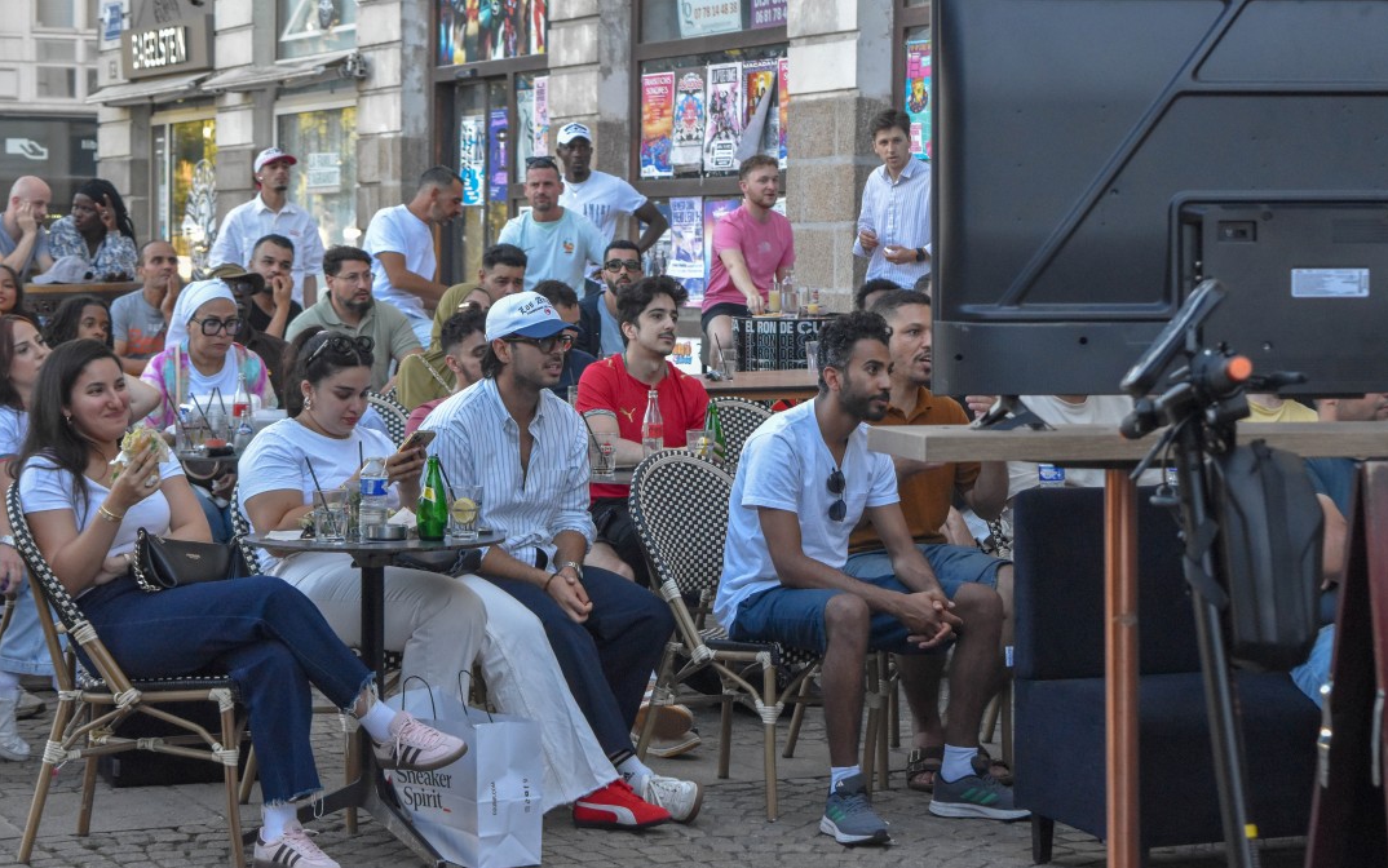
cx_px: 697
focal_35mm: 85
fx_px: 3198
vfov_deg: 15.5
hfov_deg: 24.5
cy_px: 422
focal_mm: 55
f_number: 5.6
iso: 2000
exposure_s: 1/500
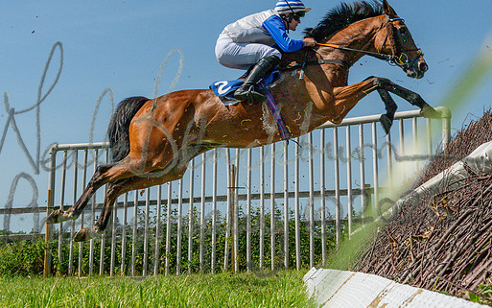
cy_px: 75
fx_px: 818
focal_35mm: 61
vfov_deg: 21.1
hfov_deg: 33.0
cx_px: 145
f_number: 9
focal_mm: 24
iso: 400
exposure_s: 1/2000
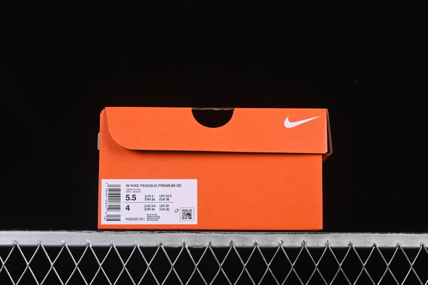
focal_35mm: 75
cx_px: 214
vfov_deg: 18.2
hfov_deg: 27.0
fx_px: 892
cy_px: 142
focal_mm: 50
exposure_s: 1/80
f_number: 8
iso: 160
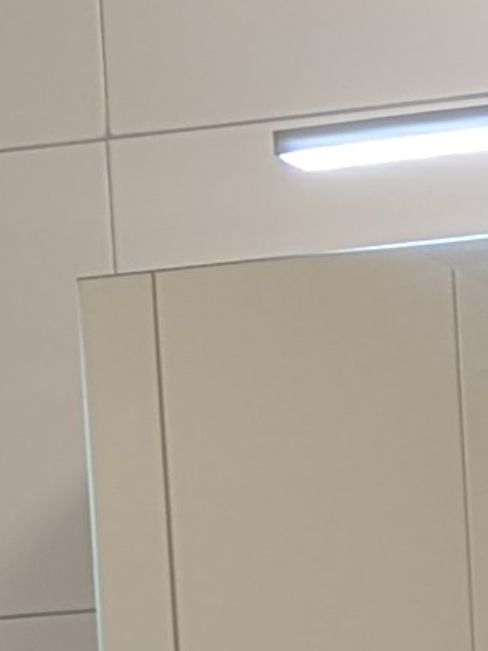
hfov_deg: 6.0
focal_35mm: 225
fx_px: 4229
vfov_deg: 7.8
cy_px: 1835
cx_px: 1603
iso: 44
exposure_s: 1/25
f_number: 1.85
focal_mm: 6.81
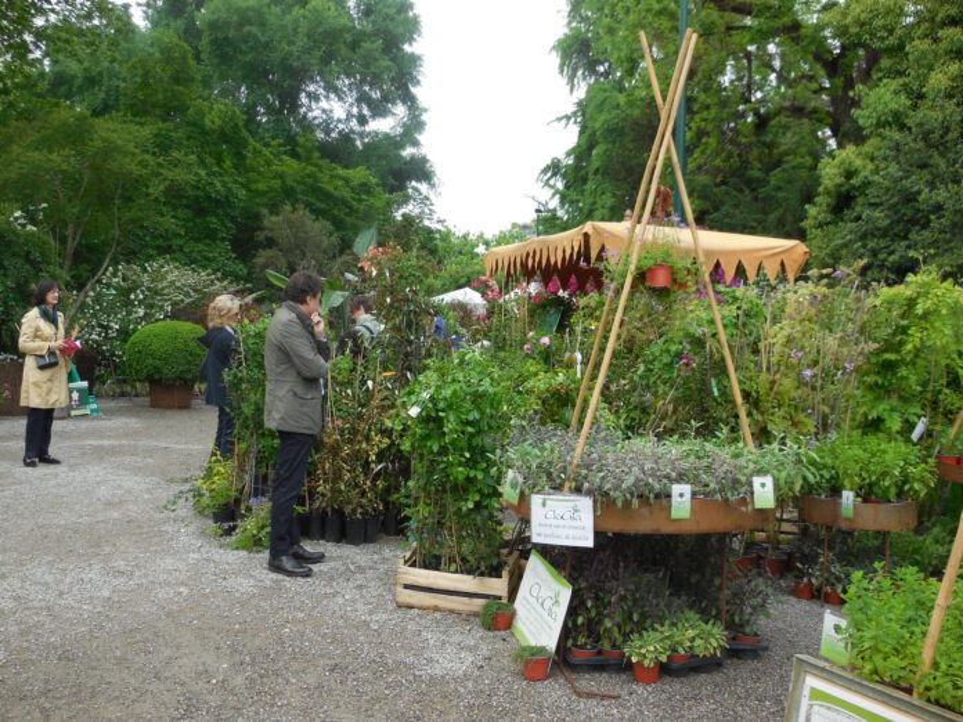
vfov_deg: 36.0
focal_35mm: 40
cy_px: 361
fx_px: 1113
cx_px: 482
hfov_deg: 46.8
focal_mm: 7.1
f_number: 3.6
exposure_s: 1/320
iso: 125
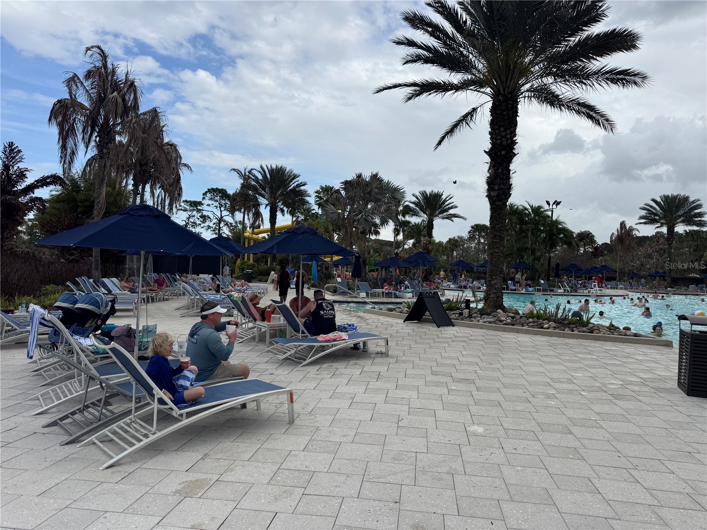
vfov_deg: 56.8
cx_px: 354
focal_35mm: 24
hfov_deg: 71.6
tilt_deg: -0.1
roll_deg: -1.4
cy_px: 265
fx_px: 490
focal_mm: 6.76
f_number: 1.78
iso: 80
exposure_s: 1/4950
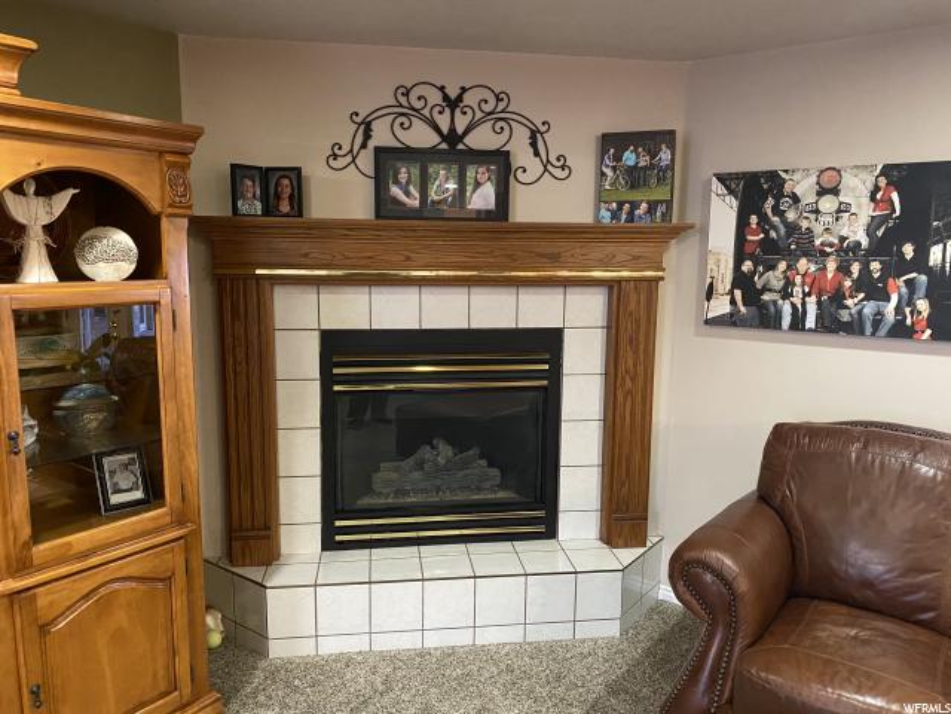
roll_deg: -0.8
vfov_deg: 53.1
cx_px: 476
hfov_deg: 67.3
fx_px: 714
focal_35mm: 26
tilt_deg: -7.6
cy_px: 357
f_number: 1.8
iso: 640
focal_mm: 4.25
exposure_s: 1/30
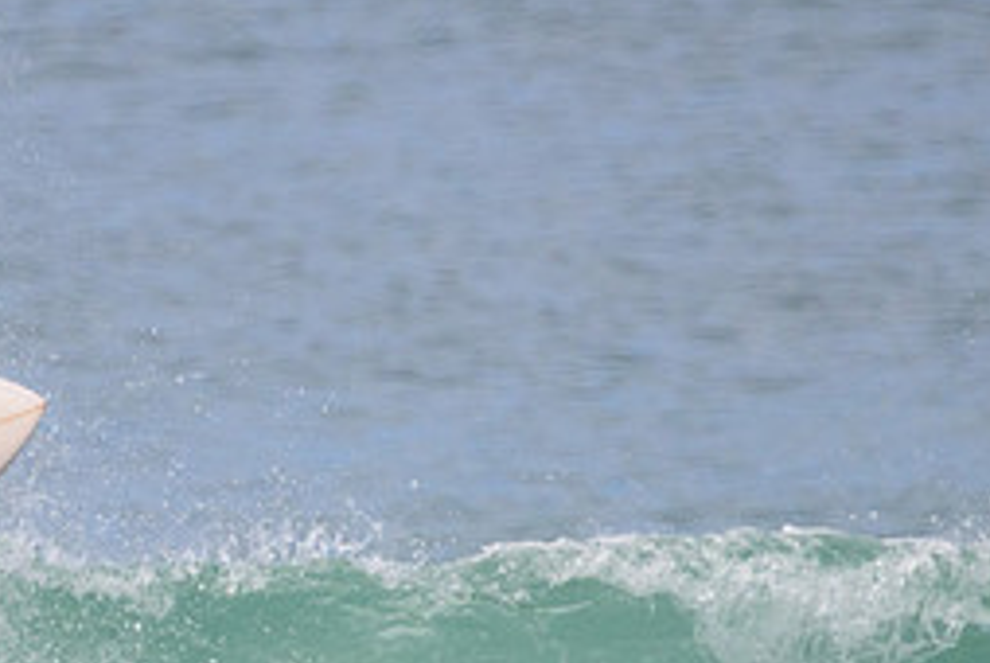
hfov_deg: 0.8
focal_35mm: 2486
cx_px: 133
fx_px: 68443
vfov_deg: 0.6
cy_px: 556
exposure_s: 1/2000
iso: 1100
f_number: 11
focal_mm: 800
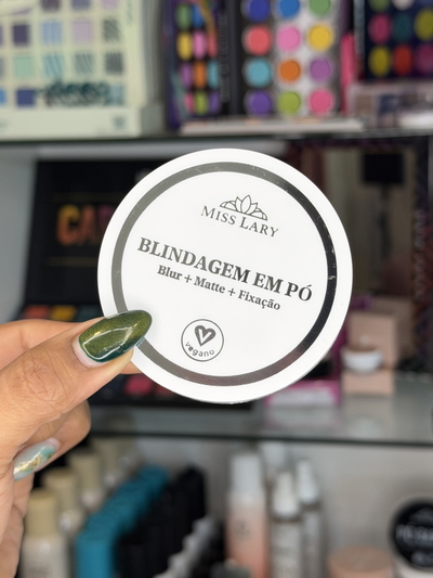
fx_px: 800
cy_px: 289
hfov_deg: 30.3
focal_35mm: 48
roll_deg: +1.7
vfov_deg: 39.6
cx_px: 216
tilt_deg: -10.4
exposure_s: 1/236
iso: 64
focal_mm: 6.76
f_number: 1.78
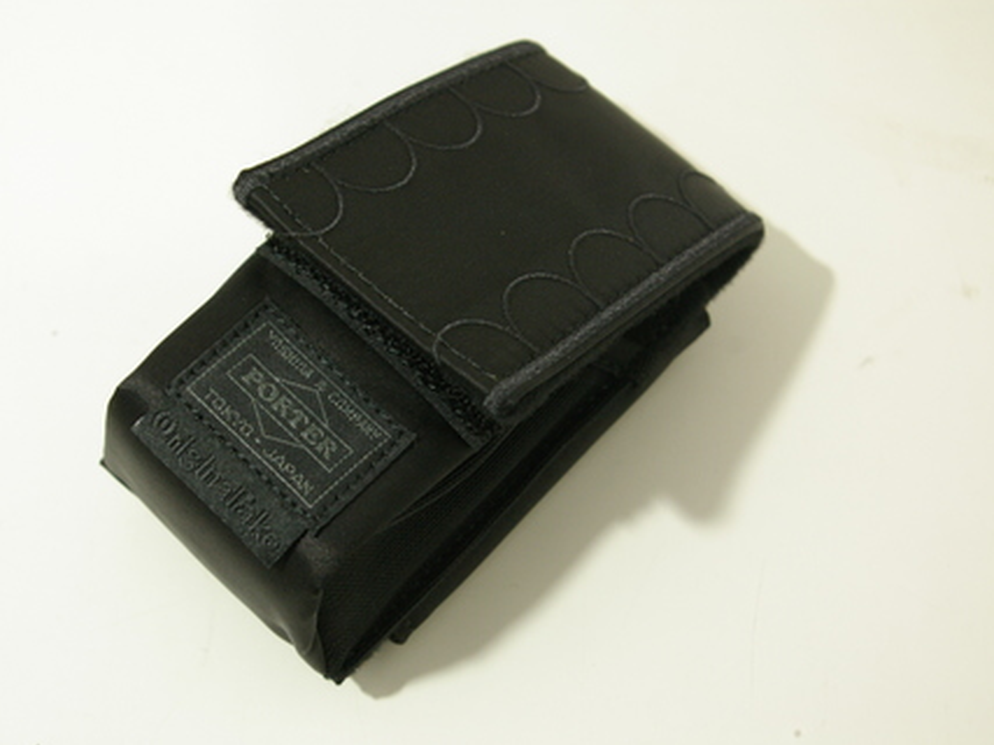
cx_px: 439
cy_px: 372
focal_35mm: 55
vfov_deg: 26.8
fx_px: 1566
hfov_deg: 35.2
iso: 800
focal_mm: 33
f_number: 5.6
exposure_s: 1/10
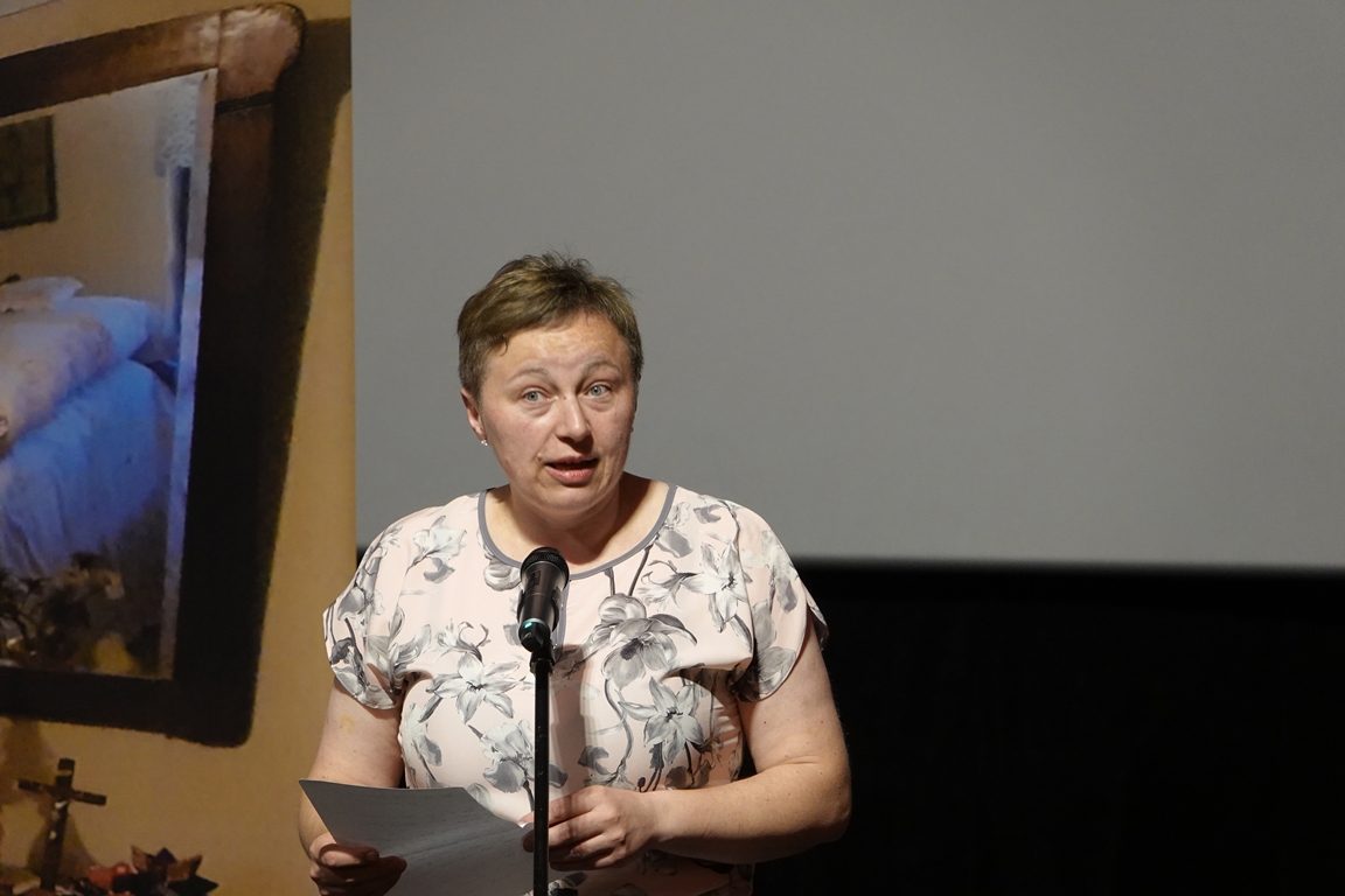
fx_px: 13860
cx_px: 672
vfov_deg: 3.7
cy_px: 448
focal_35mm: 371
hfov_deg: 5.6
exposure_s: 1/80
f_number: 4
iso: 800
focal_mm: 135.89
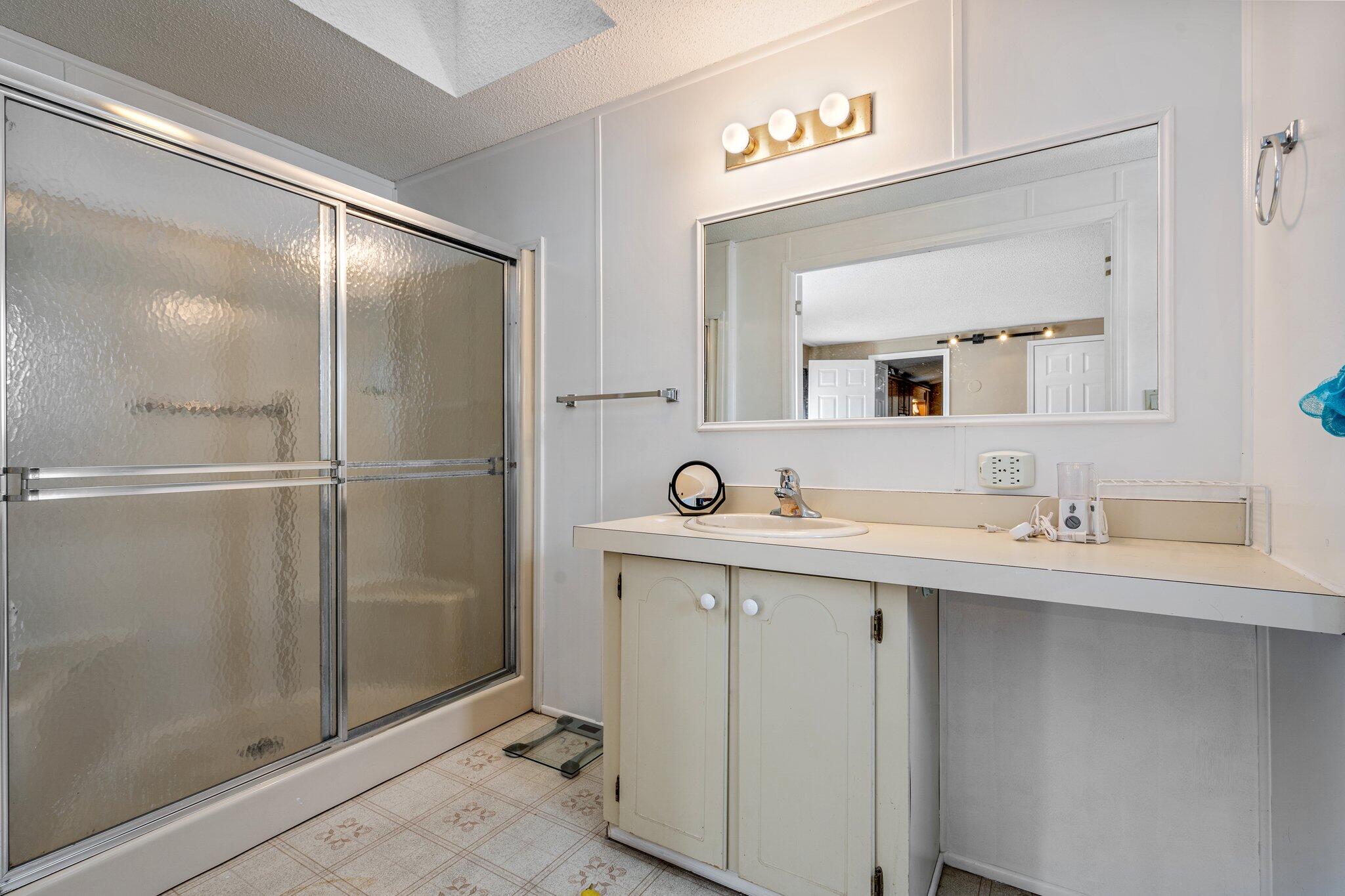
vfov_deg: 73.7
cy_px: 448
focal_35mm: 16
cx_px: 672
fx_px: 598
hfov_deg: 96.7
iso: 80
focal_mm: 16
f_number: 9
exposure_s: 1/4
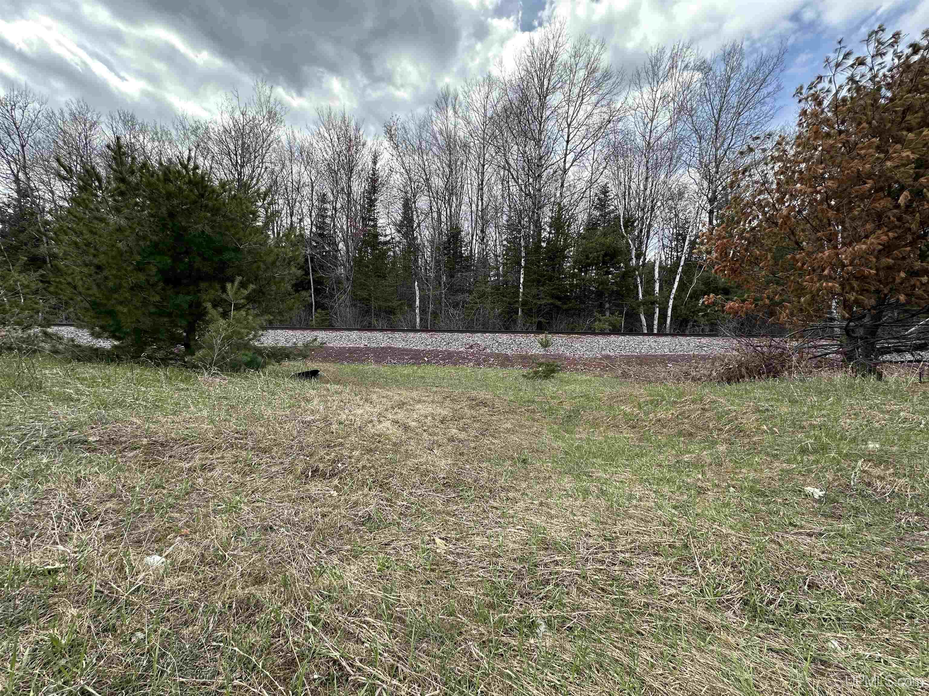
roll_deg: -0.1
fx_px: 376
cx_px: 464
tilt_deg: -1.9
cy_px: 348
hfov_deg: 102.1
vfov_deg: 85.7
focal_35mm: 14
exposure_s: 1/518
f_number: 2.2
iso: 40
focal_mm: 2.22
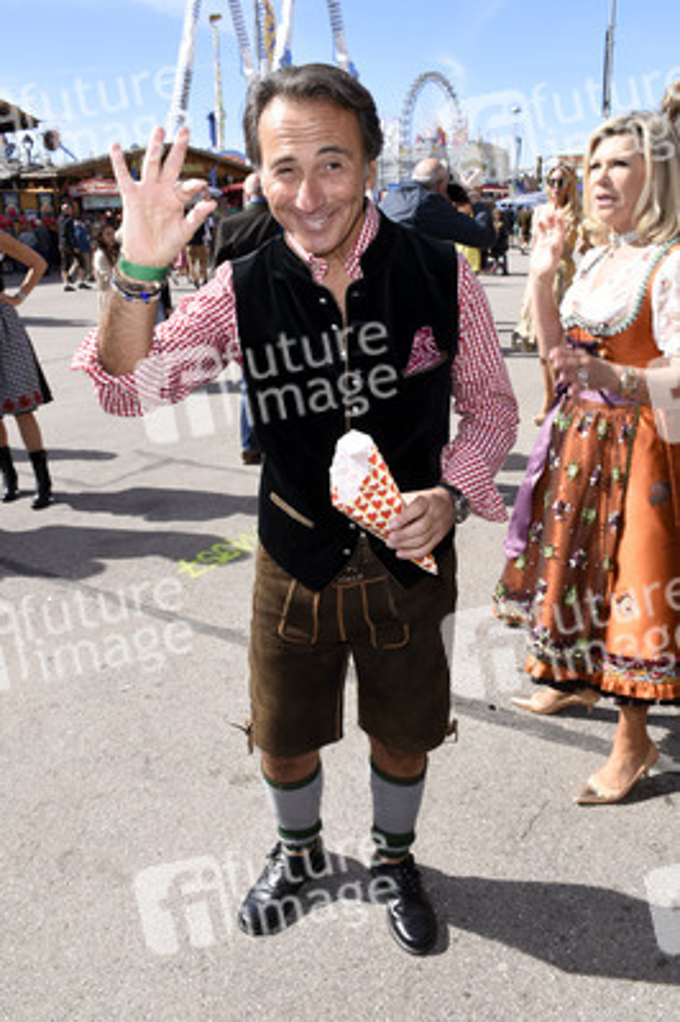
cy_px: 511
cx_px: 340
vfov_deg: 67.4
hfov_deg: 47.9
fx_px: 766
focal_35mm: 27
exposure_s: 1/160
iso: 160
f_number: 9
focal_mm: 18
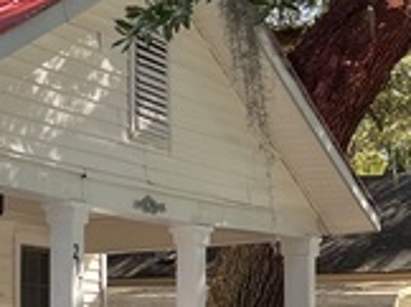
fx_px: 1269
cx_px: -311
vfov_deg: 13.8
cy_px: 226
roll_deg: -1.4
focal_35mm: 107
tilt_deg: +4.8
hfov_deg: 15.9
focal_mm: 5.7
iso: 50
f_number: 1.5
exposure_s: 1/808
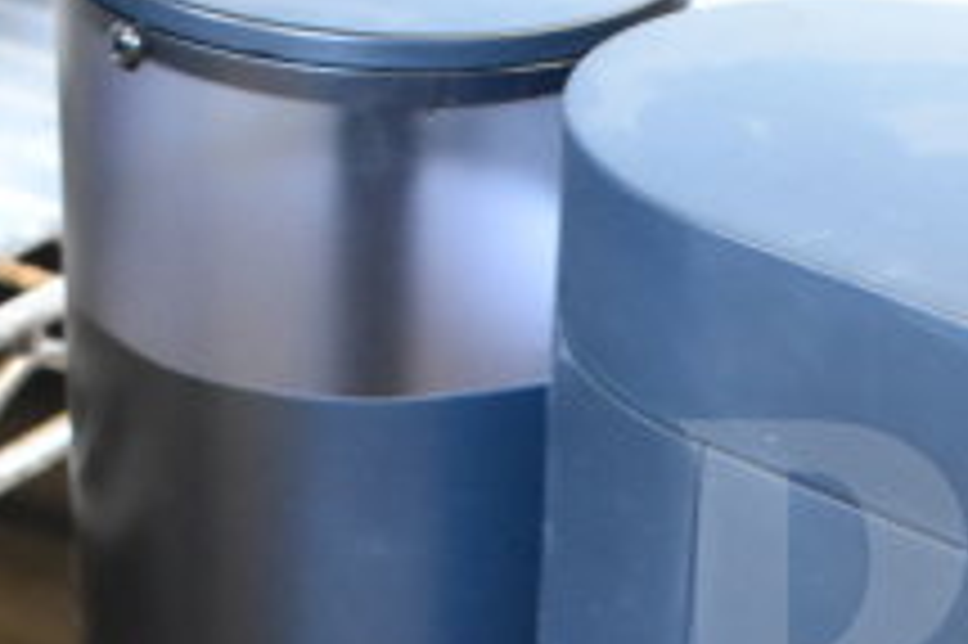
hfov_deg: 17.2
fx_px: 3090
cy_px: 777
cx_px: 1081
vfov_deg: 11.6
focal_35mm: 115
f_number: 3.5
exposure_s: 1/30
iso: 2200
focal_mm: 18
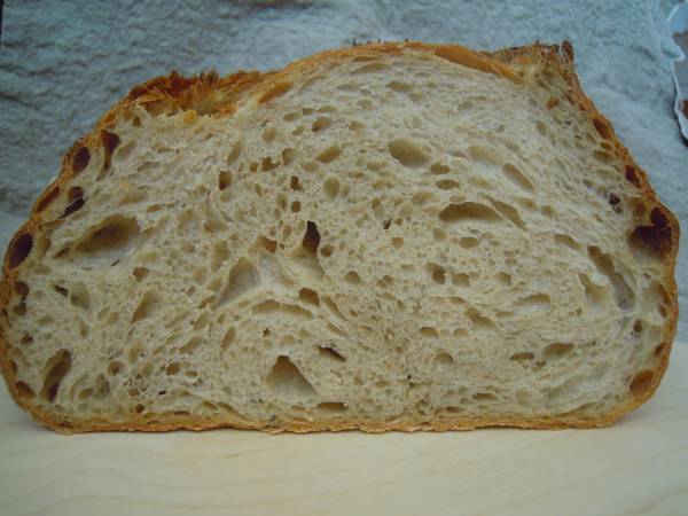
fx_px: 557
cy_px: 258
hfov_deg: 63.4
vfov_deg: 49.7
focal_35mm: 28
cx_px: 344
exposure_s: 1/60
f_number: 2.7
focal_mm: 5
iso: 180
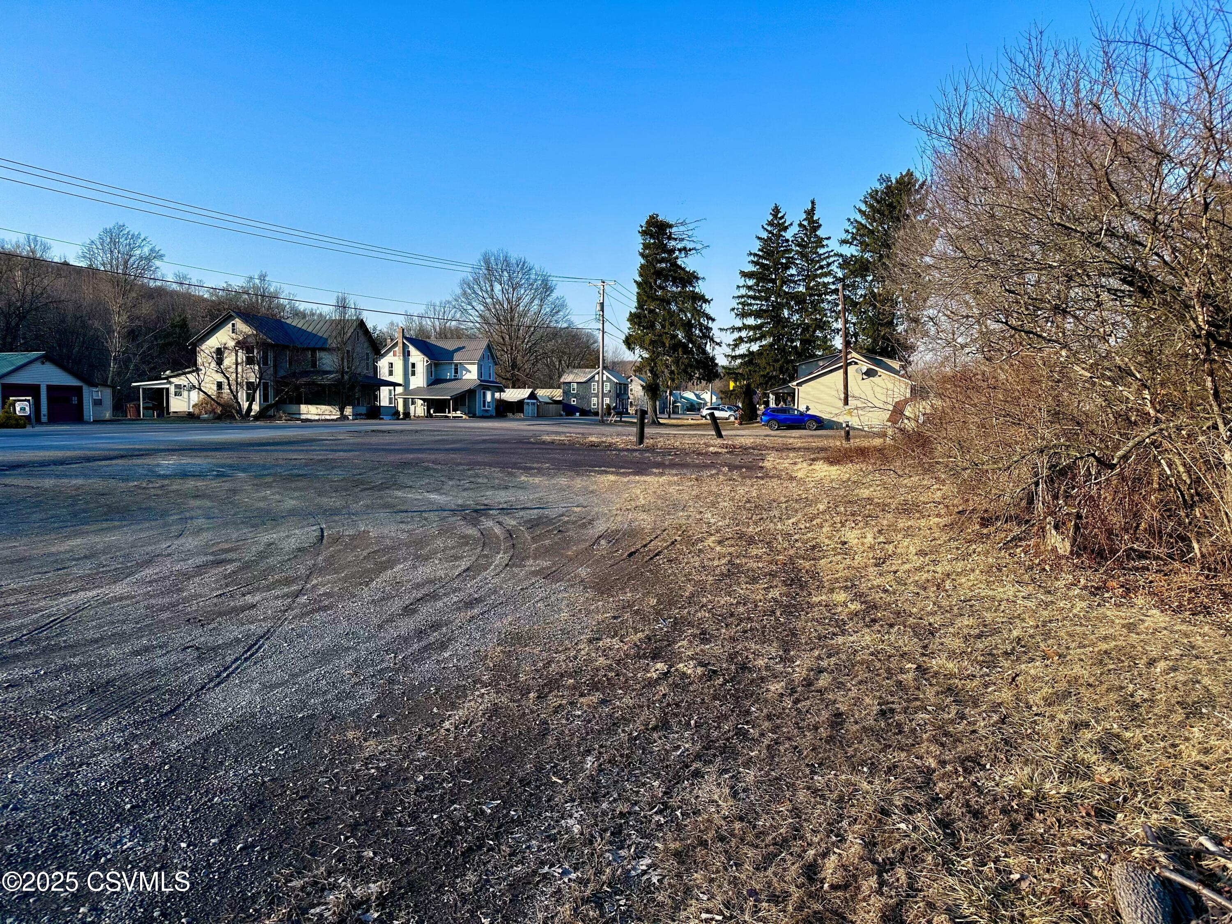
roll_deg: -0.6
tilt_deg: -3.5
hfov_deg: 71.6
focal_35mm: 24
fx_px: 854
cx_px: 616
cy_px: 462
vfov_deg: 56.8
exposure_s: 1/2028
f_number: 1.78
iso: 80
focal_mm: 6.86
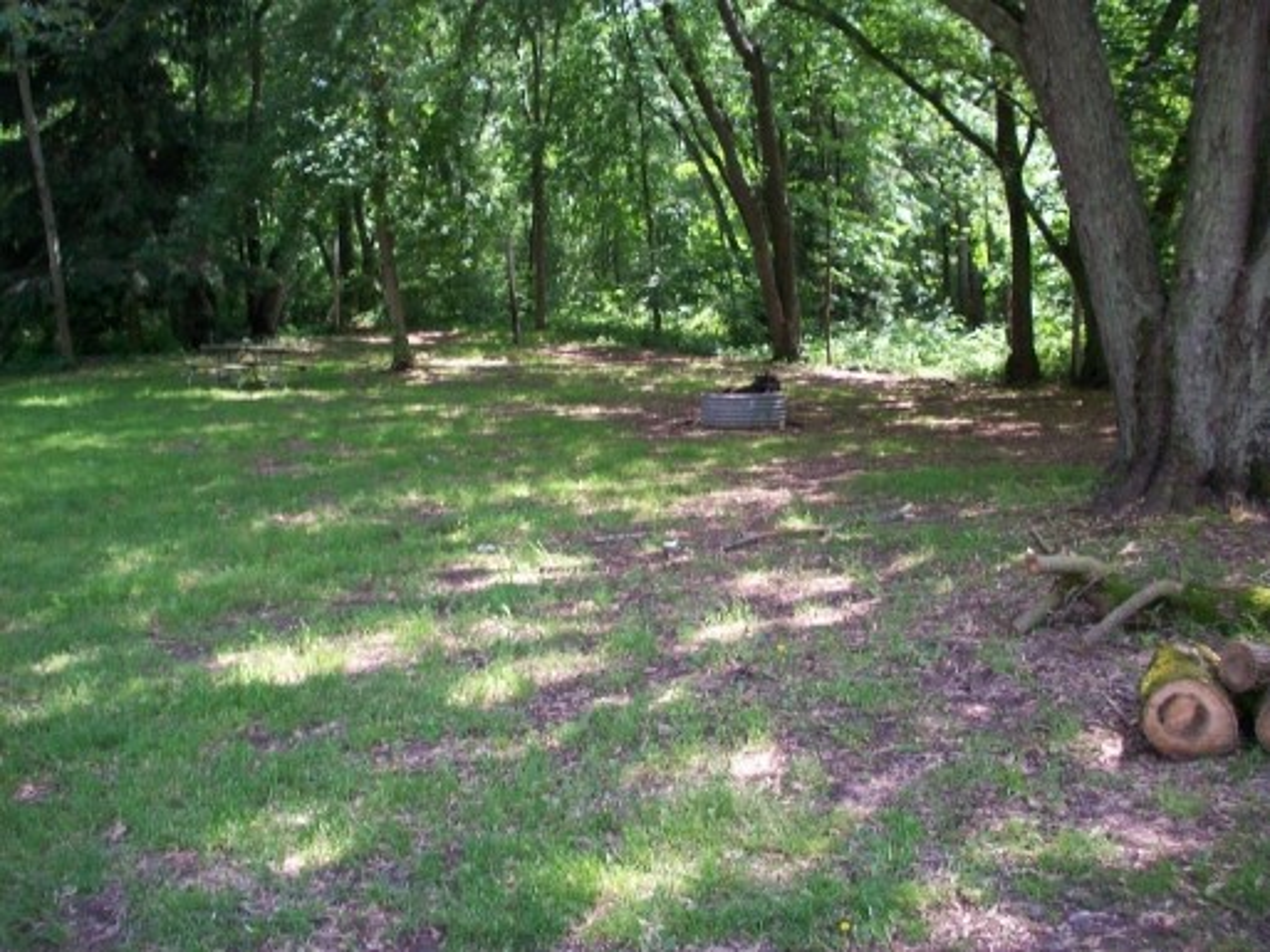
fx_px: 1358
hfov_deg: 50.1
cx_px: 635
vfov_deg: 38.7
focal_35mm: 37
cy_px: 476
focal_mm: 6.2
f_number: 2.8
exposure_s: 1/114
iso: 80
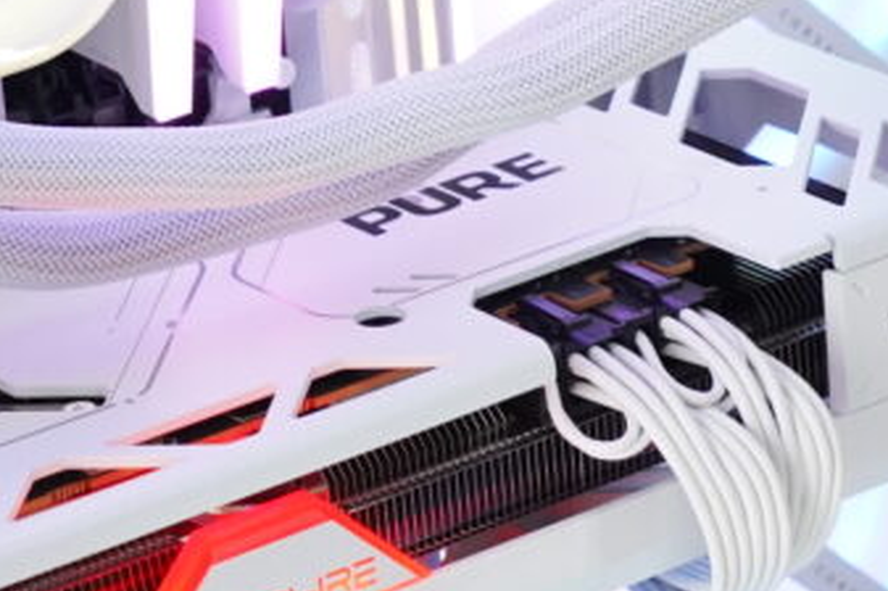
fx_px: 6062
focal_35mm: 246
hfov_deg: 8.4
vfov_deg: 5.5
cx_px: 456
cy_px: -233
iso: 6400
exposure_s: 1/160
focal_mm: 54
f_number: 9
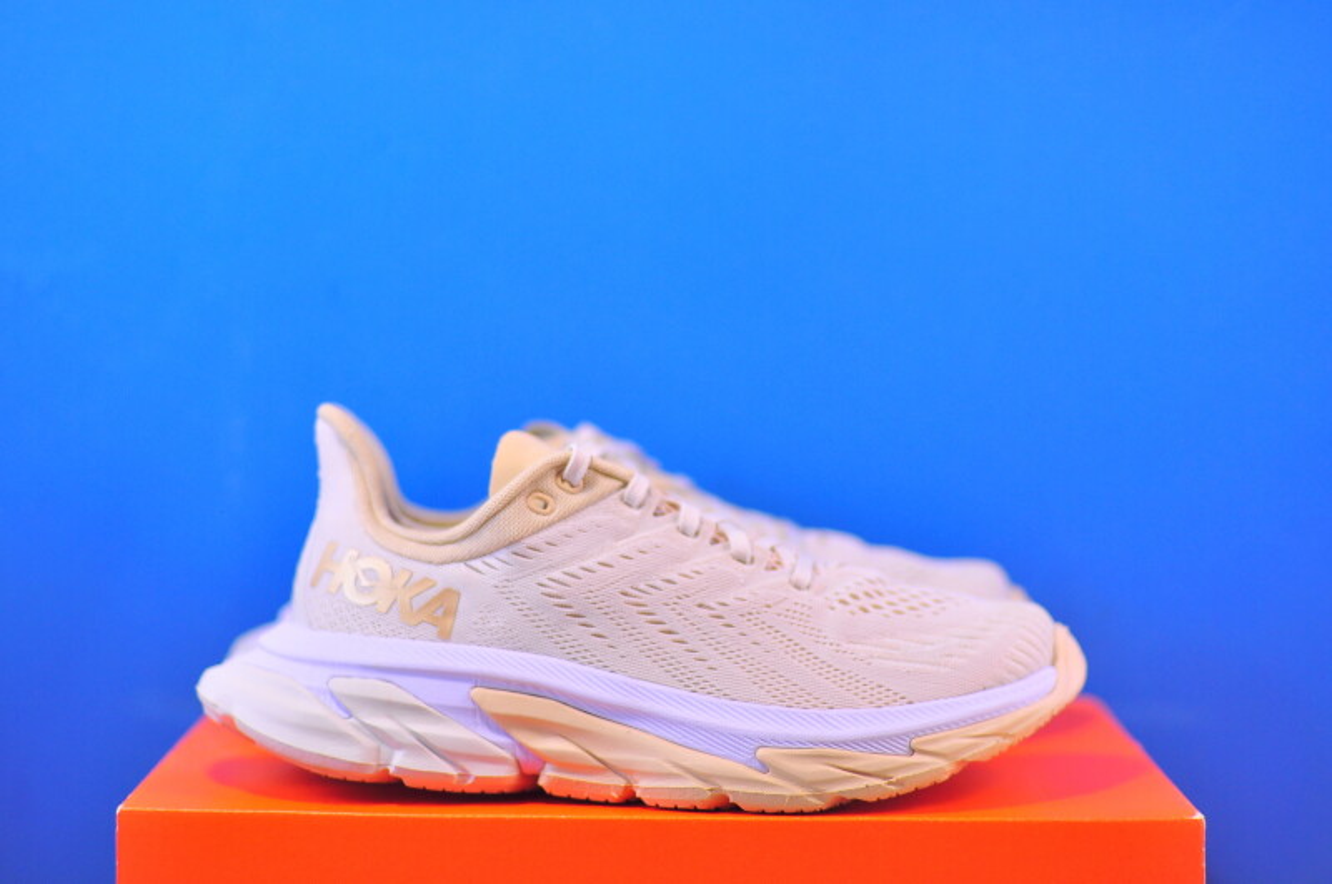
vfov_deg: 18.1
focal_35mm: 75
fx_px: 2771
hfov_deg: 27.0
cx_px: 666
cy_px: 442
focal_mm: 50
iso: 250
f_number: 2
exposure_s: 1/320
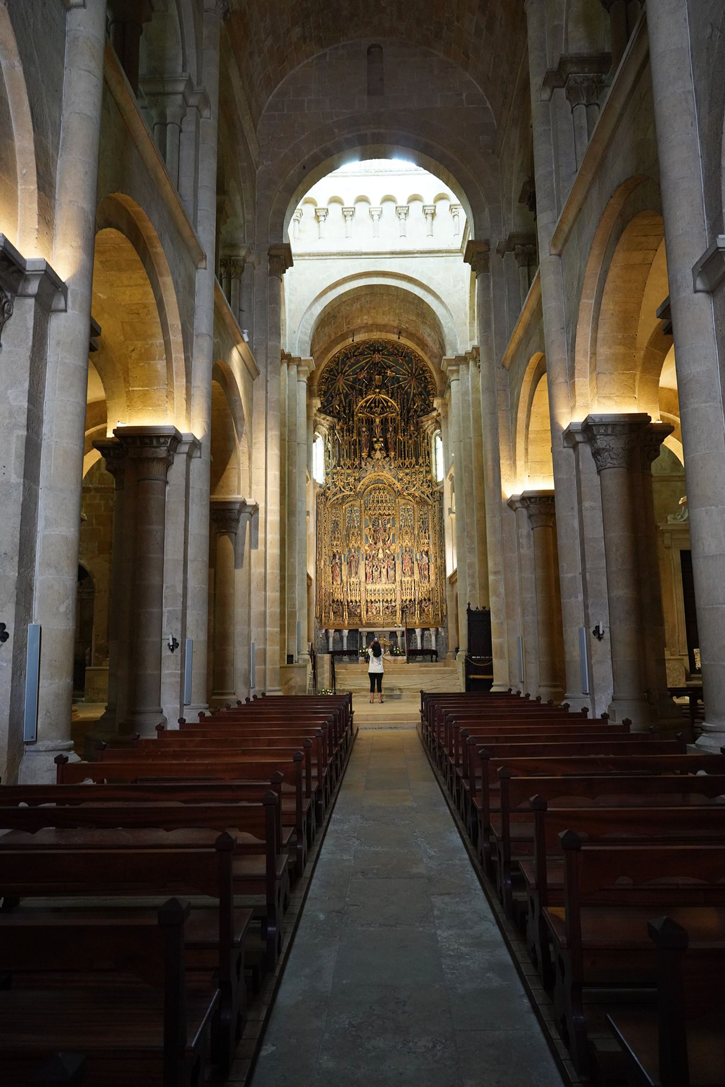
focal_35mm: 24
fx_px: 725
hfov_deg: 53.1
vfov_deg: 73.7
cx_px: 362
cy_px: 544
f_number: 4
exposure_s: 1/80
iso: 3200
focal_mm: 24
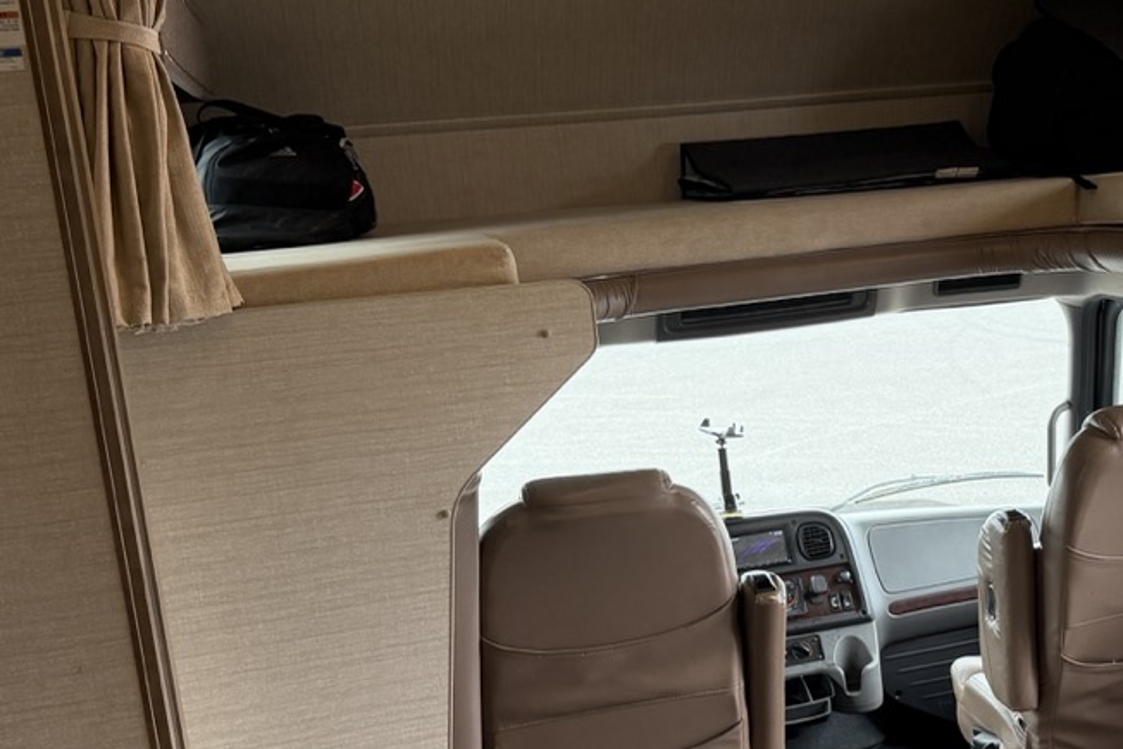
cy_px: 427
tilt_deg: -7.0
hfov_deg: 38.9
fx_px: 1529
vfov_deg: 27.5
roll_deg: +5.9
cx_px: 882
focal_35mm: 49
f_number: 1.78
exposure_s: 1/172
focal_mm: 6.76
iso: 160
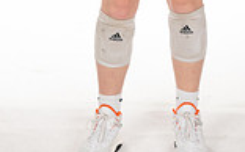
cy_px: -190
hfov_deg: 12.9
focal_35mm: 162
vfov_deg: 7.6
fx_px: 1080
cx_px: 121
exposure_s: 1/320
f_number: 8
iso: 800
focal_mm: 55
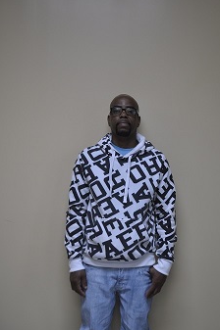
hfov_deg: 31.1
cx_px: 130
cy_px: 186
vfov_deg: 45.4
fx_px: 395
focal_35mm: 43
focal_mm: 24
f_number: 4
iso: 400
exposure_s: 1/45
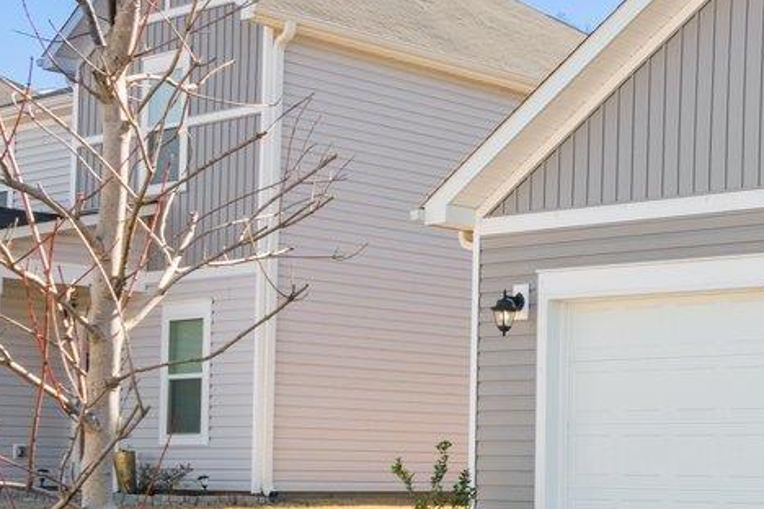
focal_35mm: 70
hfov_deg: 21.7
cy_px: 463
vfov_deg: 19.1
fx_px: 1485
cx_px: 1268
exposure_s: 1/250
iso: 200
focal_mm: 16
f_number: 9
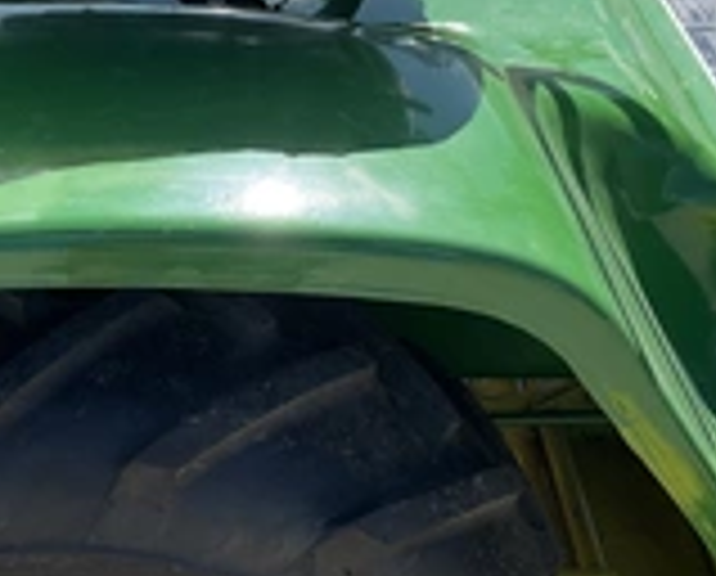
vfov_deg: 21.4
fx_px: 1508
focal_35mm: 71
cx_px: 212
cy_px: 112
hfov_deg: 26.5
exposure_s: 1/1577
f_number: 1.8
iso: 25
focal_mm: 3
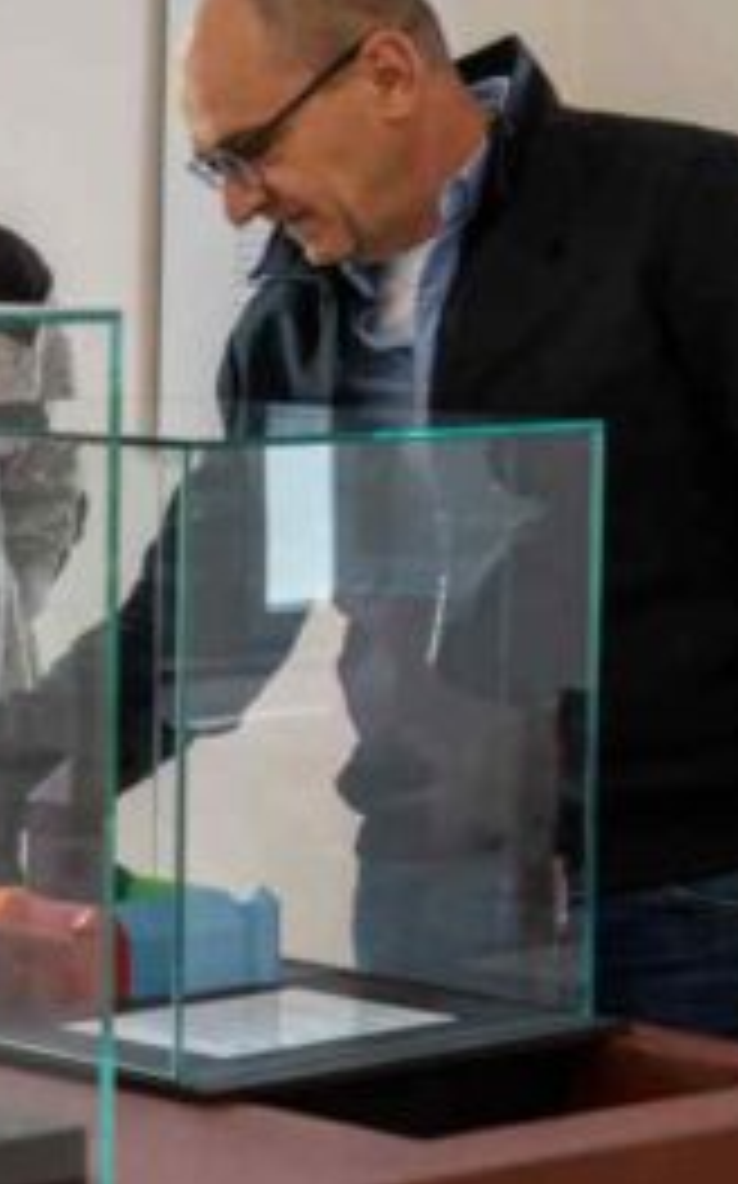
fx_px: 4738
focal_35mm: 147
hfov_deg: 8.8
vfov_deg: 14.2
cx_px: -198
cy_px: 518
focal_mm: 53
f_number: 4
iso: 1000
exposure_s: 1/160
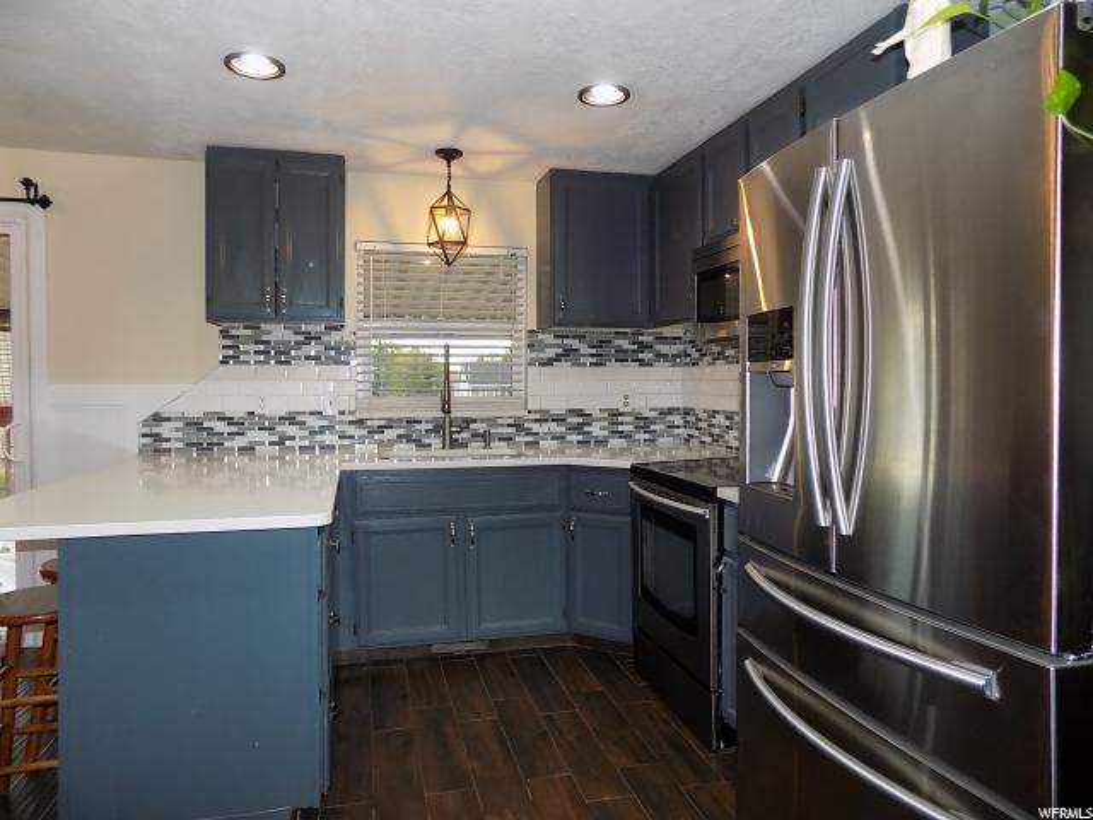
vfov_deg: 58.9
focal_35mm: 23
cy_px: 410
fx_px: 726
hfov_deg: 73.9
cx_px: 546
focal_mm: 4
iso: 200
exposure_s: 1/30
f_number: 3.1
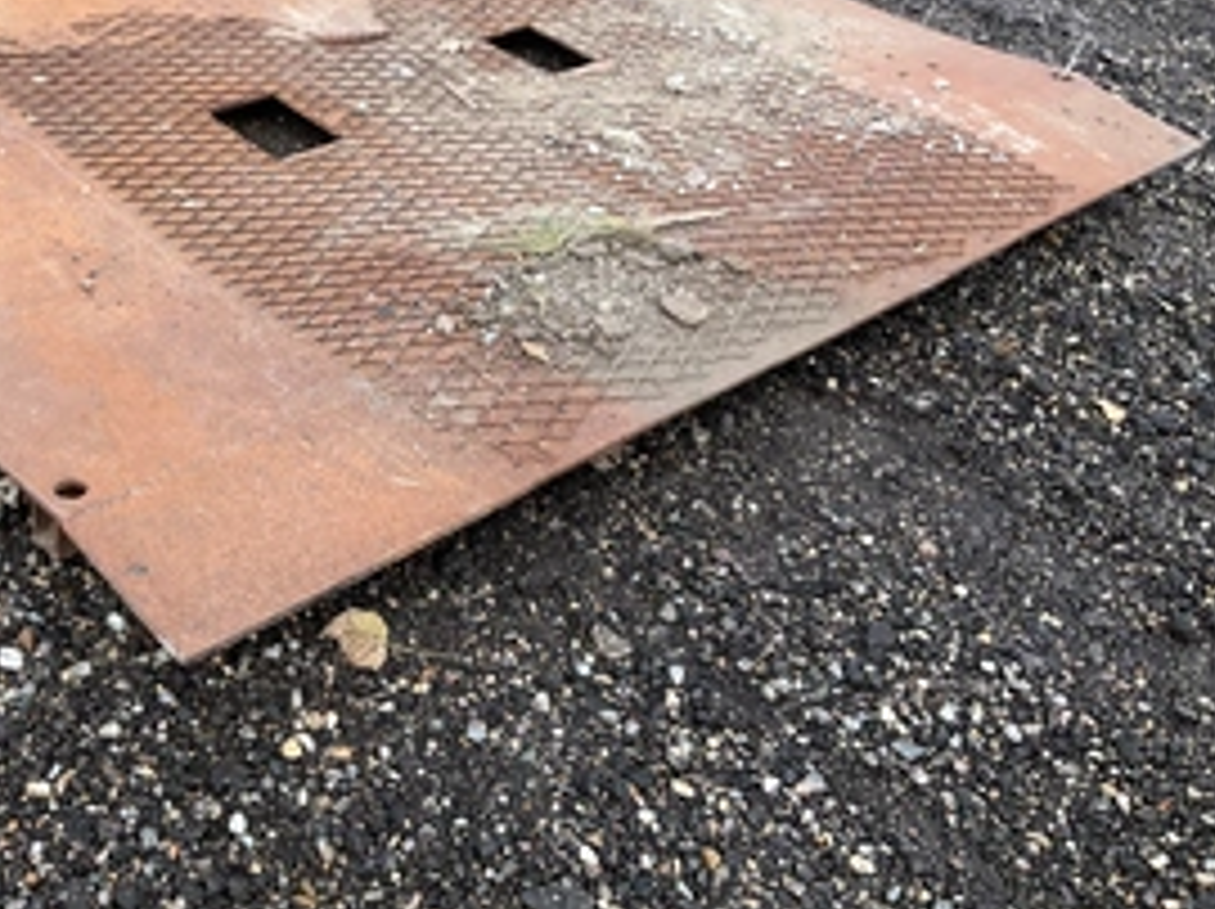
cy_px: 288
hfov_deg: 42.7
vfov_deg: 33.2
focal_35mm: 43
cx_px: 324
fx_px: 1508
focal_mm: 3
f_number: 1.8
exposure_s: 1/389
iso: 25
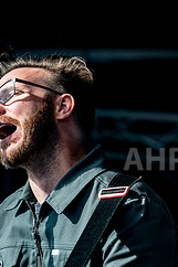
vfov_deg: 6.0
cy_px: 233
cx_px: 46
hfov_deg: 4.0
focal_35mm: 344
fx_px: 2555
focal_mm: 185
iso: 360
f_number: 5.6
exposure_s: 1/640
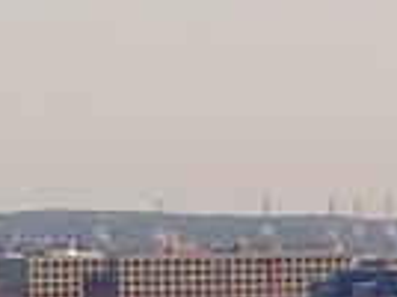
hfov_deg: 4.9
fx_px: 4556
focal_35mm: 398
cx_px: -477
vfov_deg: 3.7
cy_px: 116
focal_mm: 6
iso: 25
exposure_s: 1/297
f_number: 2.4
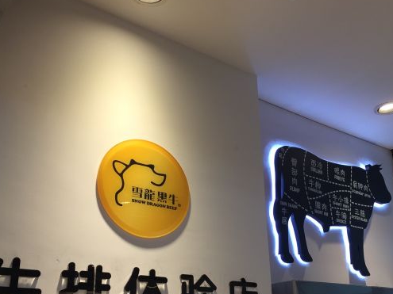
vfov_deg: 34.8
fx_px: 465
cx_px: 236
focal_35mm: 41
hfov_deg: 45.5
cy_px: 197
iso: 40
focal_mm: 4.15
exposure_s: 1/50
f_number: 2.2
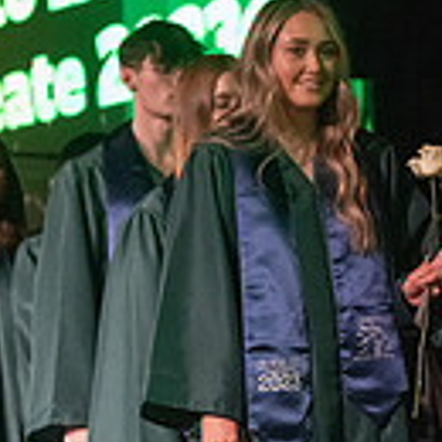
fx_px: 3063
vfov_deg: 8.3
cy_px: 241
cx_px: 306
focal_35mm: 212
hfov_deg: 8.2
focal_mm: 72
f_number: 2.8
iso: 16000
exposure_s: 1/1000
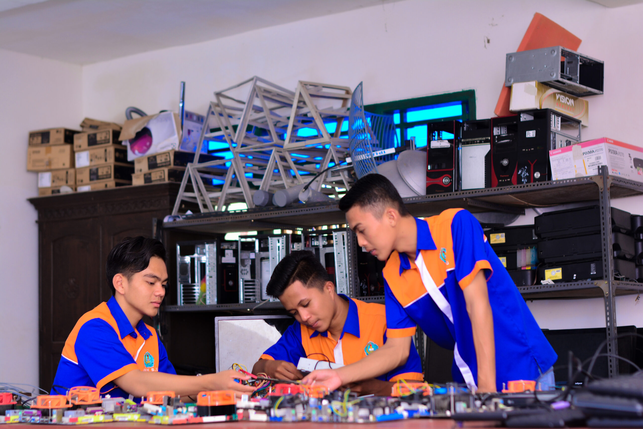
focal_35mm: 75
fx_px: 1340
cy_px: 214
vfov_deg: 18.2
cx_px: 322
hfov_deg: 27.0
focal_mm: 50
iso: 200
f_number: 2.8
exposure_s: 1/100
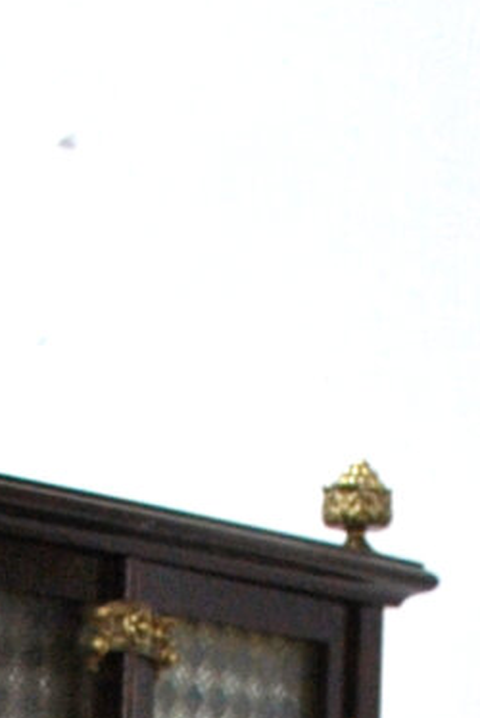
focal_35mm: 226
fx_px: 4511
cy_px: 2066
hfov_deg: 6.1
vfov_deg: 8.0
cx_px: -100
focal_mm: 22
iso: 400
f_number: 3.8
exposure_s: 1/60
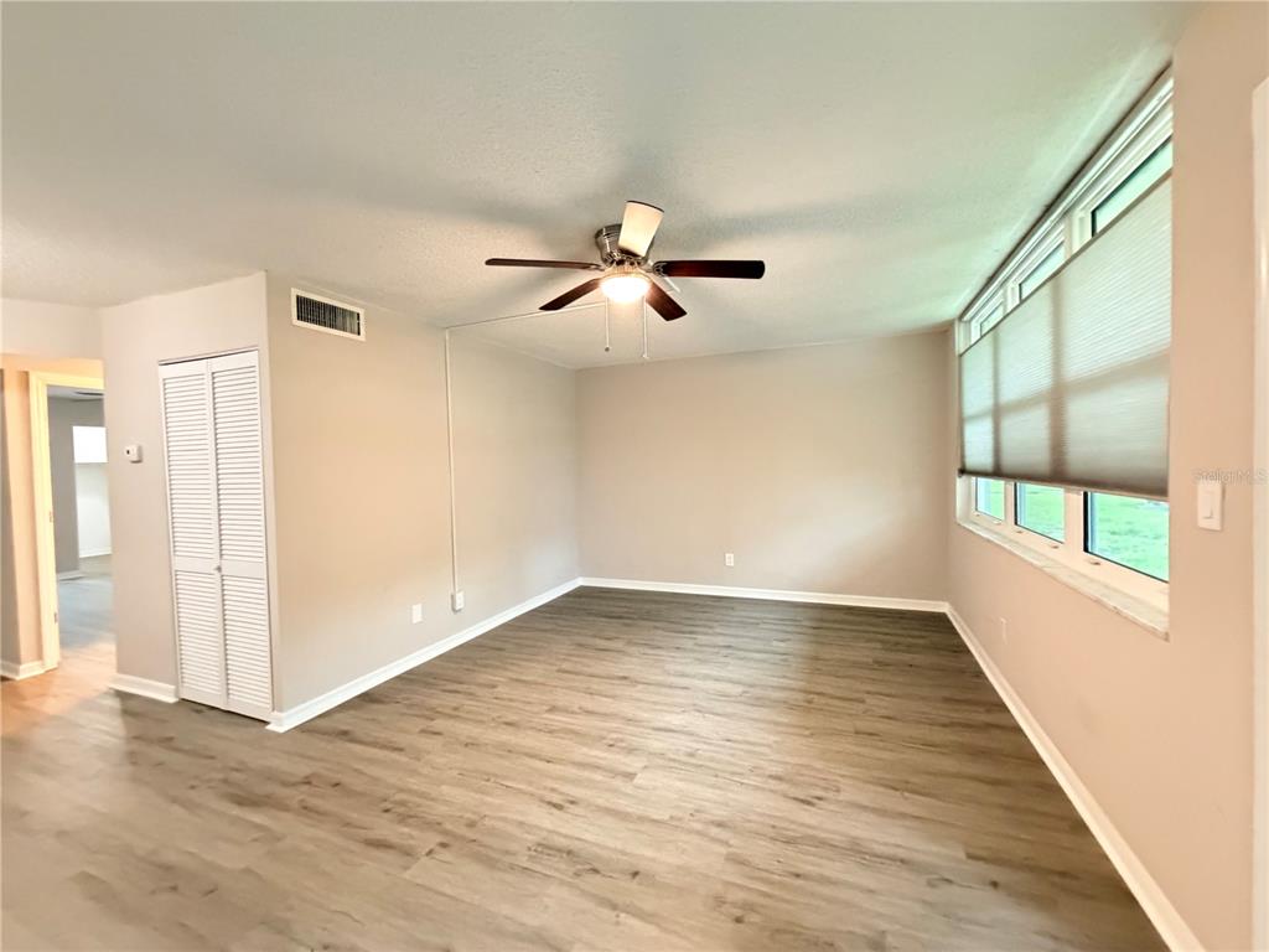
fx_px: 513
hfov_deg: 102.1
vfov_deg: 85.7
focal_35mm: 14
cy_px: 476
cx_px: 634
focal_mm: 2.22
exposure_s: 1/30
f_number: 2.2
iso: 1250
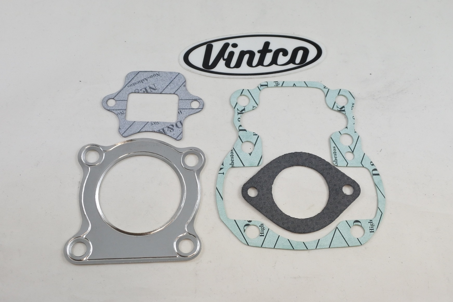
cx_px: 226
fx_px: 453
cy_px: 151
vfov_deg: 36.9
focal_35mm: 36
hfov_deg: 53.1
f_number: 4
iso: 400
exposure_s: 1/200
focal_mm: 13.4
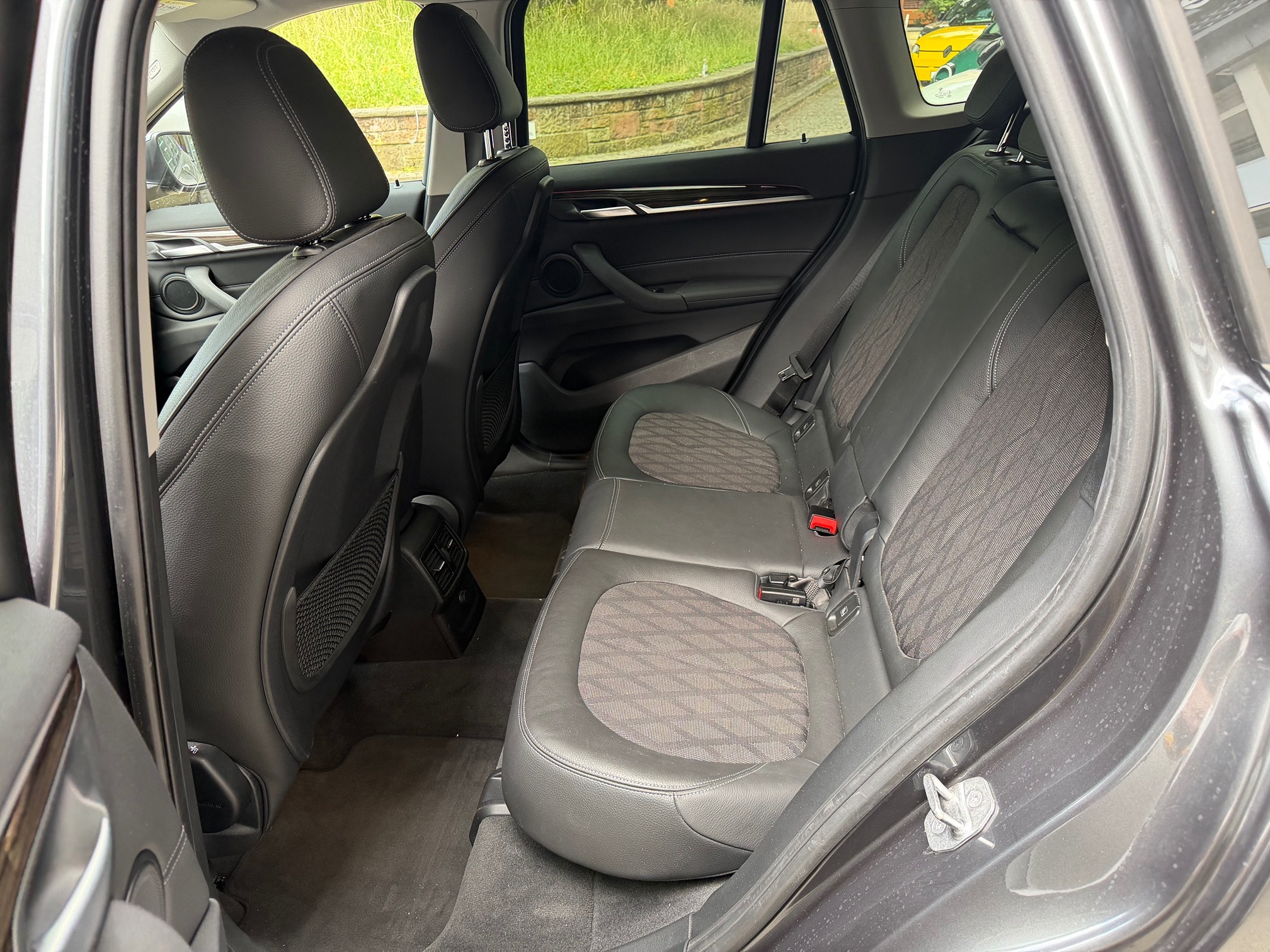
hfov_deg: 71.6
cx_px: 635
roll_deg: +2.0
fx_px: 881
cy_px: 476
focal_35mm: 24
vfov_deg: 56.8
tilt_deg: -26.7
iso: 200
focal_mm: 6.76
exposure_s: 1/109
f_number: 1.78
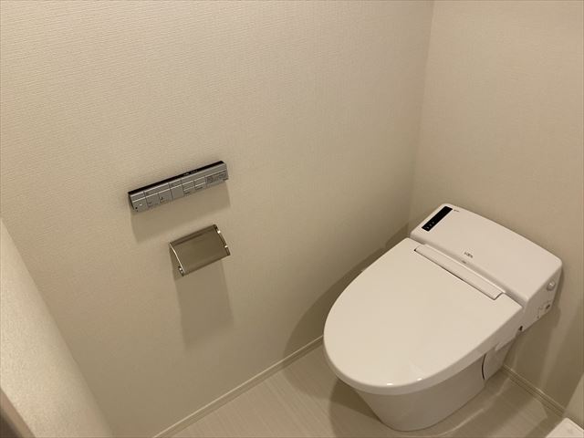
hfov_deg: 67.3
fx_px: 439
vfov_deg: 53.1
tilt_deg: -38.2
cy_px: 219
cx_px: 292
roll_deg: +6.2
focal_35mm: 26
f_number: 1.8
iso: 64
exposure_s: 1/50
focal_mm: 4.25
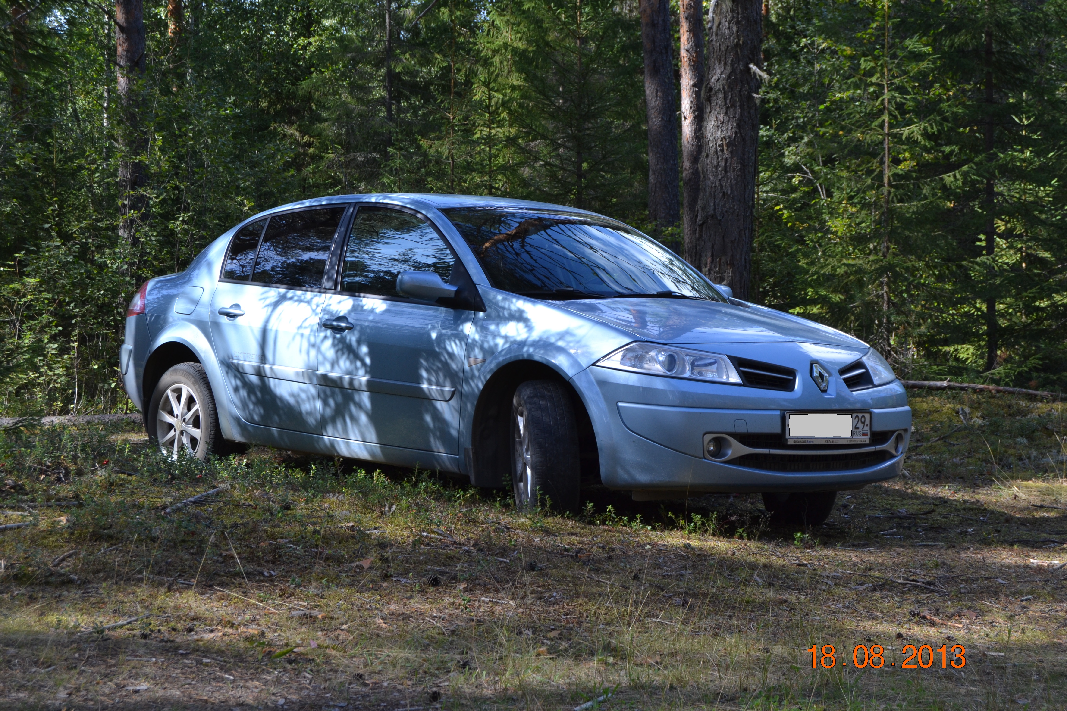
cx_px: 534
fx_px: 2045
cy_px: 356
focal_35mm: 69
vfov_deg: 19.7
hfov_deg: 29.2
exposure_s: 1/125
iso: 200
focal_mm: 46
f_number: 8
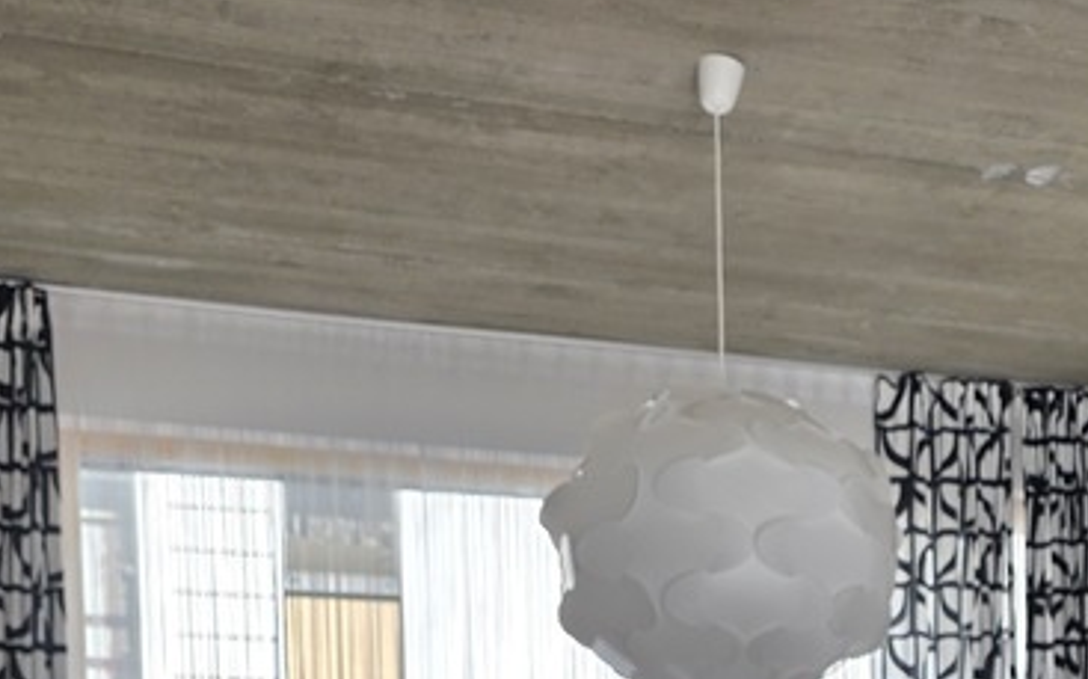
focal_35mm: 68
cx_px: 931
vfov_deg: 17.1
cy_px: 1044
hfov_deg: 29.2
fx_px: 2015
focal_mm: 6.3
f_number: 1.7
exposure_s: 1/180
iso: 32
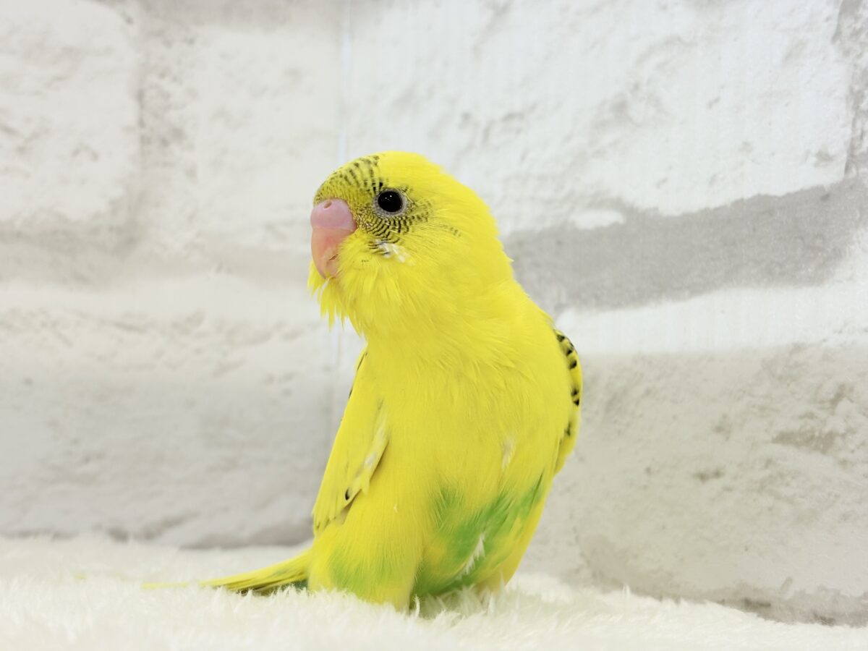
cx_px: 434
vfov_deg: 28.0
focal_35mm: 52
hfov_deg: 36.8
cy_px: 326
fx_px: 1304
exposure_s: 1/100
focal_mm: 5.96
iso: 40
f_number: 1.6
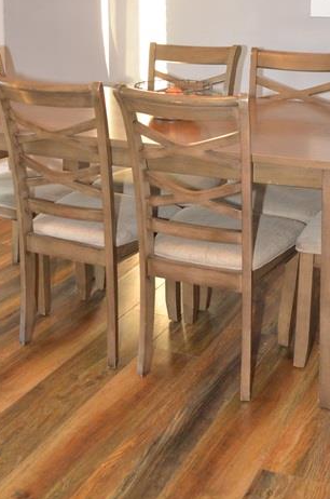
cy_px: 11
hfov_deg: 24.1
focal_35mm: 56
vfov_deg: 33.0
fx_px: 773
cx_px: 189
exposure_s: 1/60
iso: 720
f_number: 4
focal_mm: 18
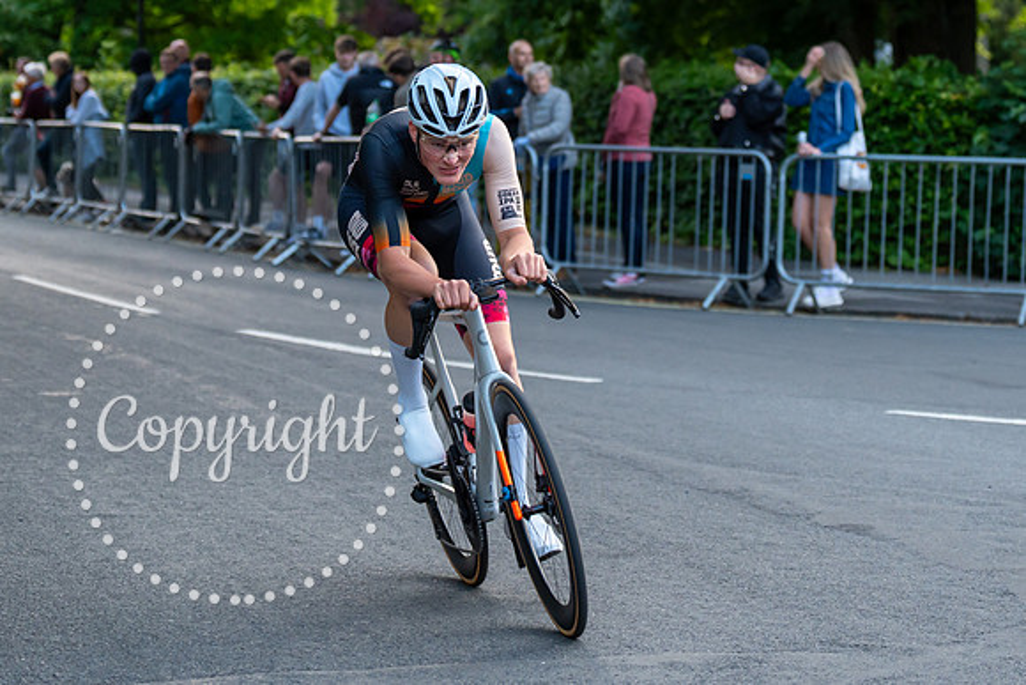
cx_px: 536
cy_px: 122
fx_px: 3281
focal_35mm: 115
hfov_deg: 17.8
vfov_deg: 11.9
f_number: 2.8
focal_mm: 70
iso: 1000
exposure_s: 1/800
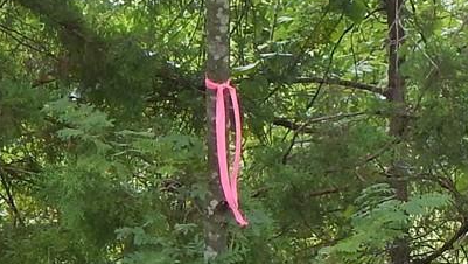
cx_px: 591
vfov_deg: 5.1
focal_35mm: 239
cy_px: 322
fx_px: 2967
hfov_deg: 8.9
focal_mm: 7.7
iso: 125
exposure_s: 1/100
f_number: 3.6
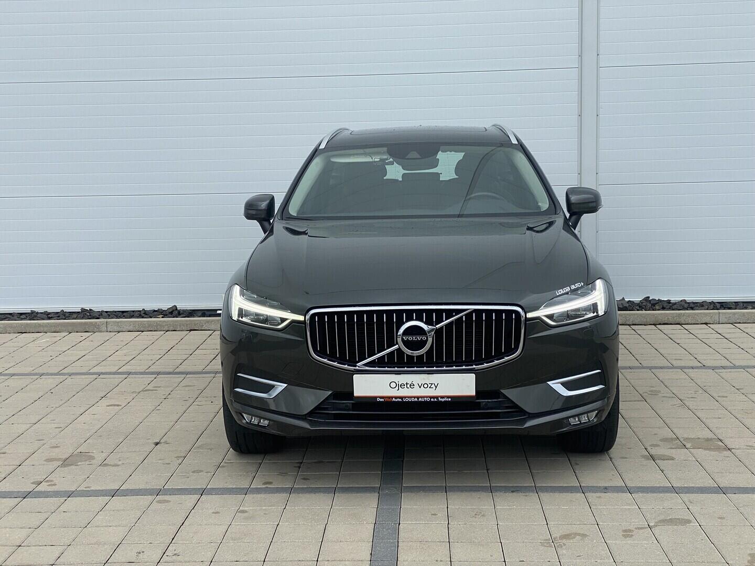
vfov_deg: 28.0
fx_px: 1134
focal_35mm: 52
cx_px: 378
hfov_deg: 36.8
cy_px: 283
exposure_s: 1/494
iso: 20
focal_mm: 6
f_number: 2
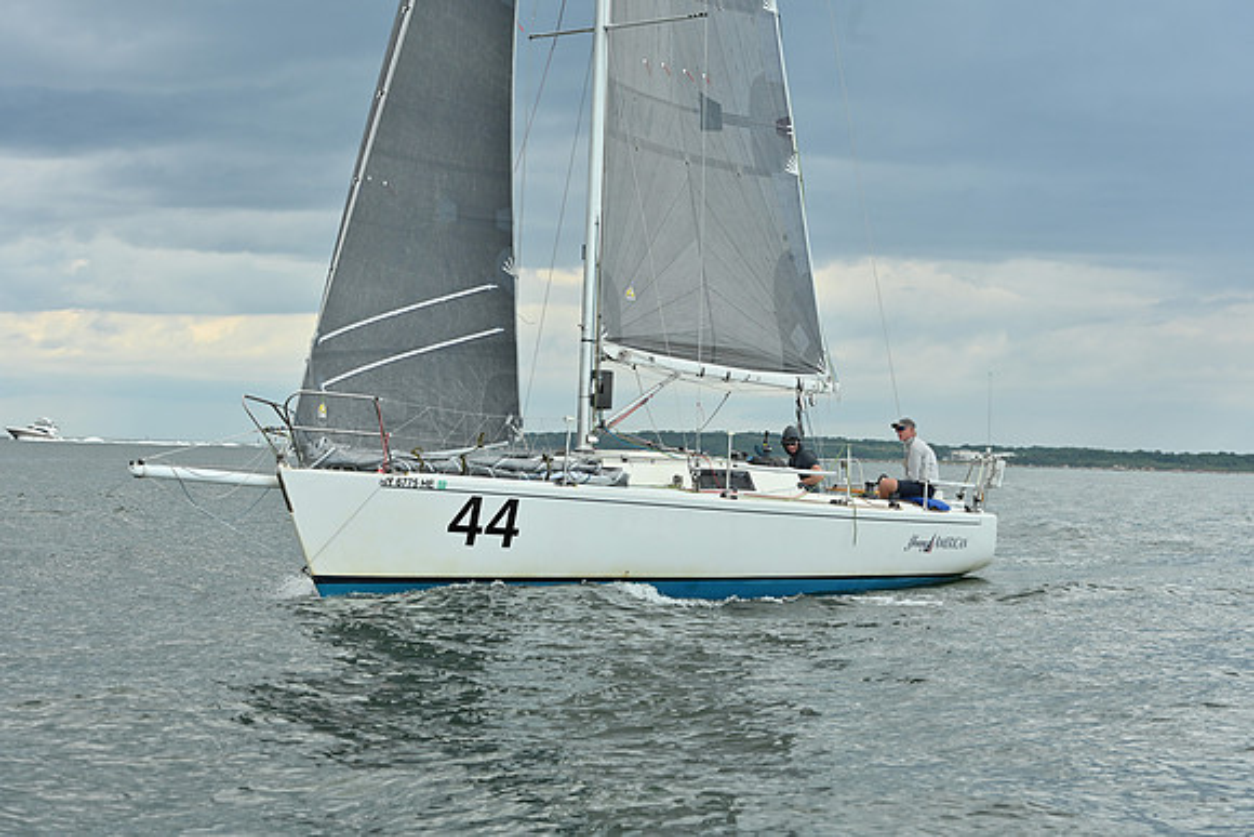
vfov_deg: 15.9
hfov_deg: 23.6
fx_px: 2996
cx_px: 627
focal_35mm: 86
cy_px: 418
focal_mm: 86
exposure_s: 1/640
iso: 250
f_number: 6.3
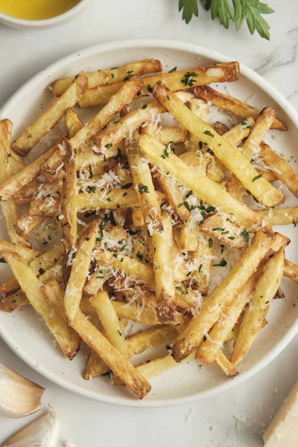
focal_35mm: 89
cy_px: 224
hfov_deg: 15.4
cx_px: 149
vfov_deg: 22.9
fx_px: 1105
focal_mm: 59.6
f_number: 9
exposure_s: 1/100
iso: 200
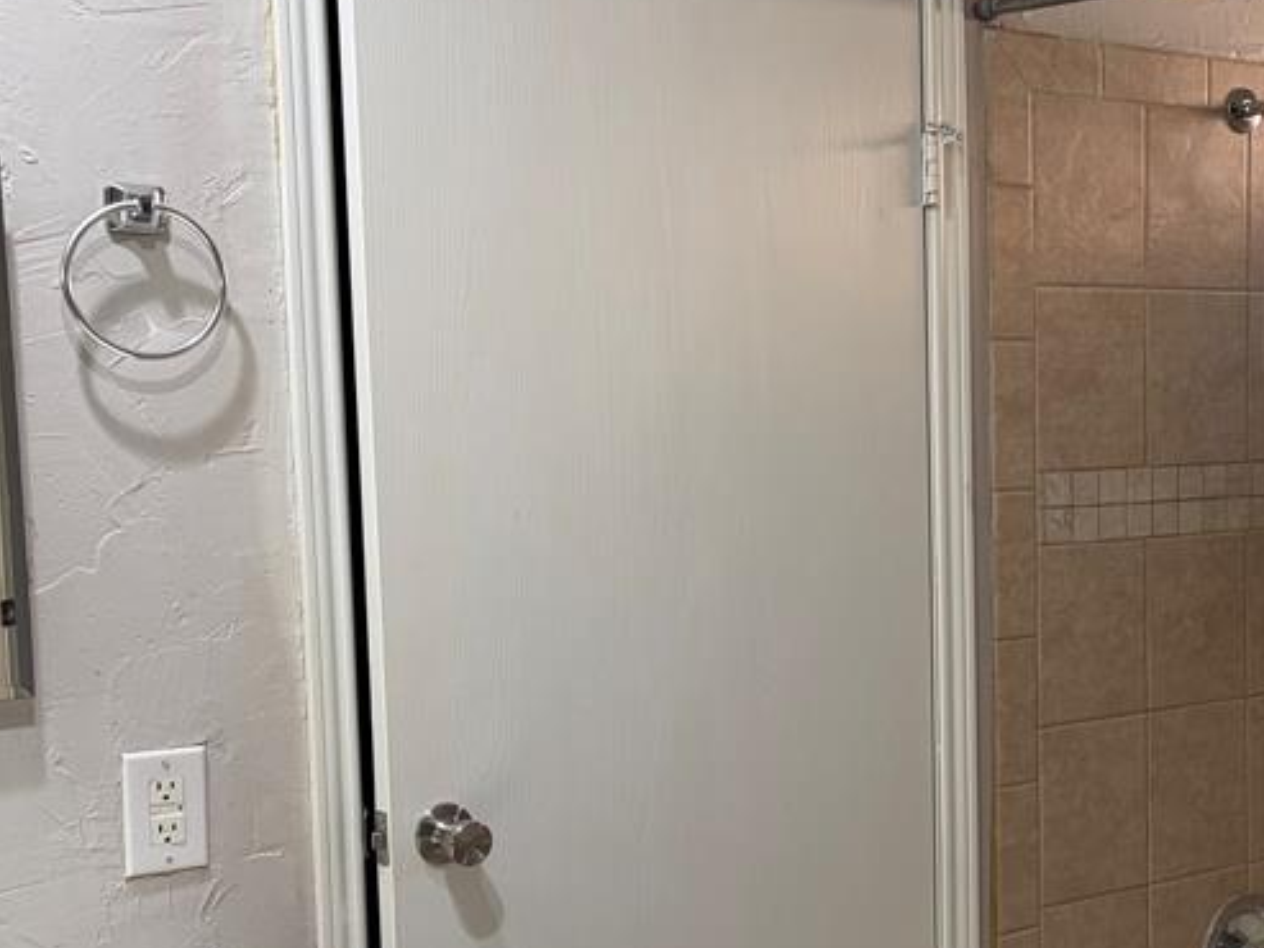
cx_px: 982
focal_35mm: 54
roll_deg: +0.8
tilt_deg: -5.3
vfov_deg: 27.0
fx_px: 1972
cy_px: 576
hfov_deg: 34.6
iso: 100
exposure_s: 1/60
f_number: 1.6
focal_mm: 5.96
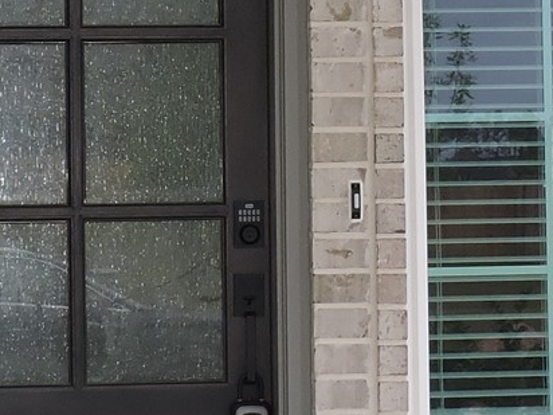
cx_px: 491
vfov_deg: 6.9
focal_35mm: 214
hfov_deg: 9.2
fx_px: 3419
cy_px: 3
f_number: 3.4
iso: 110
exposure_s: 1/320
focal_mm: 7.7
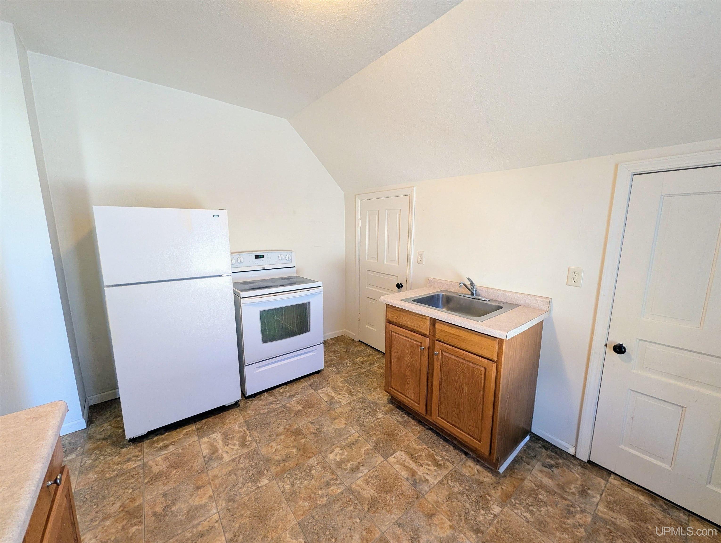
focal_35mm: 12
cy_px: 272
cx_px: 360
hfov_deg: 110.5
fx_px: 250
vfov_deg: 94.6
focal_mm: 2.02
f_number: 1.7
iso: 188
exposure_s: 1/60
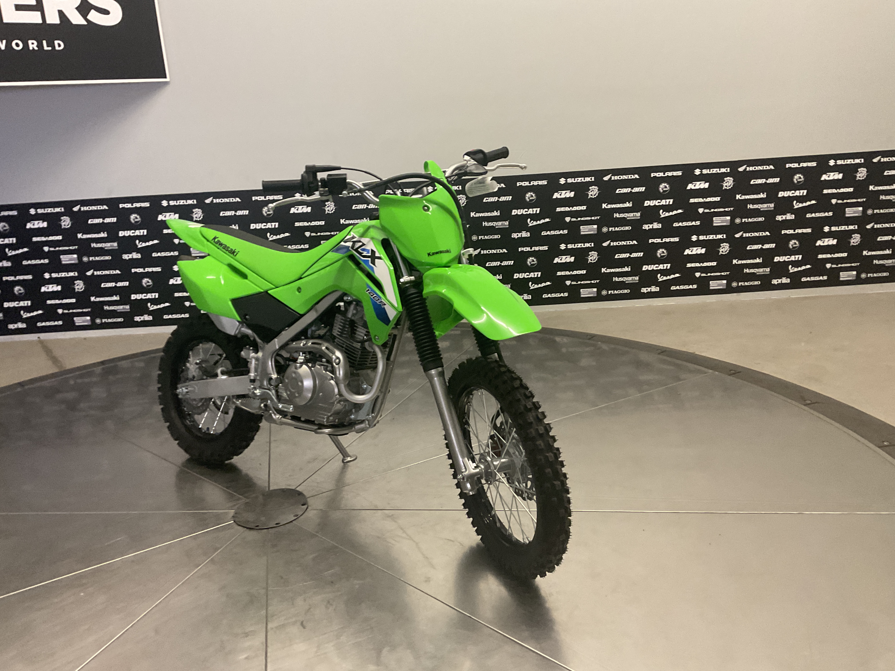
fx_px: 750
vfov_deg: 48.2
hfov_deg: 61.7
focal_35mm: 29
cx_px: 448
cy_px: 336
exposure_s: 1/60
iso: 200
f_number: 1.8
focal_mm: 3
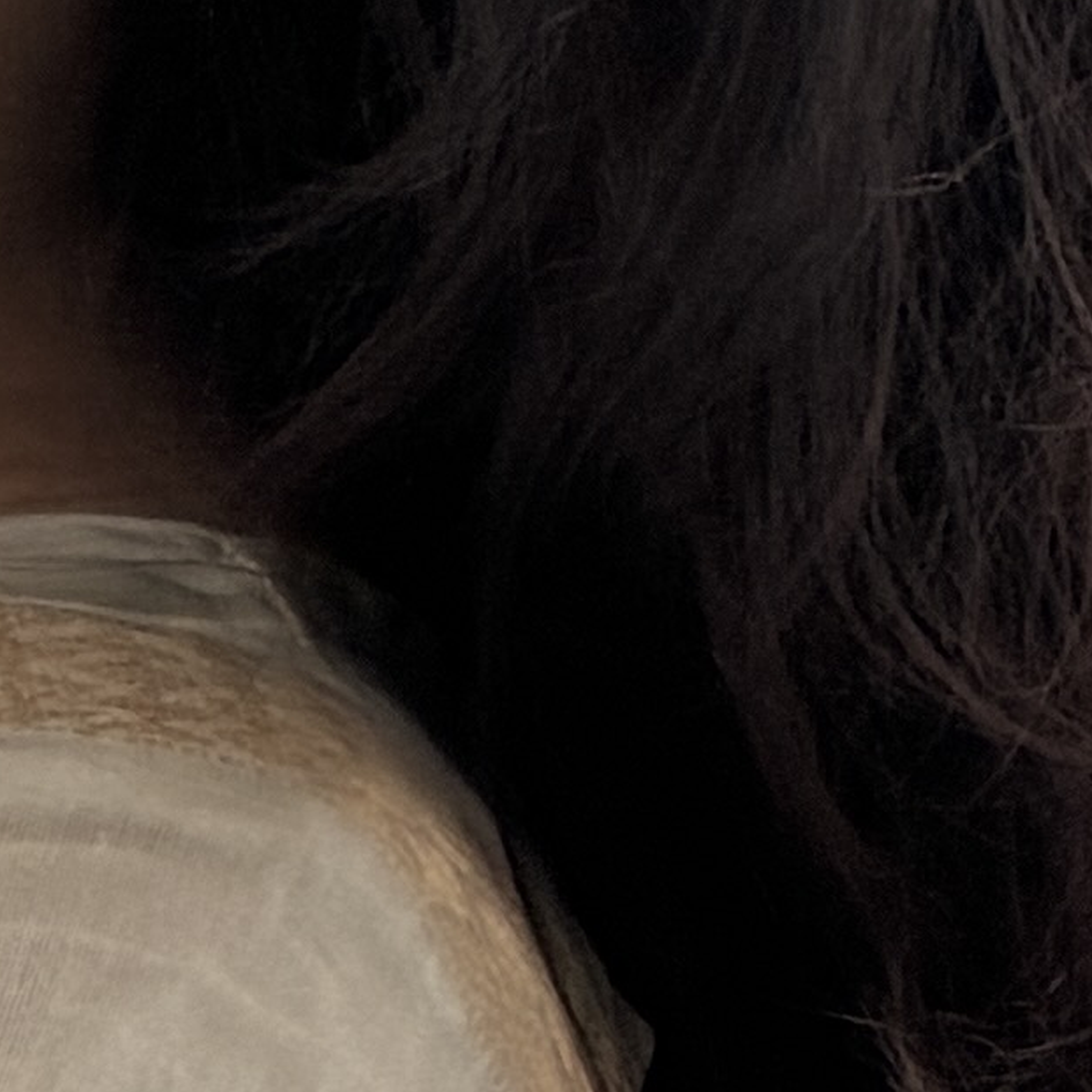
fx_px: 29052
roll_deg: +0.0
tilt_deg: -2.0
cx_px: -446
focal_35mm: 814
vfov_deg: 2.2
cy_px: 1615
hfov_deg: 2.2
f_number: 2.8
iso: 64
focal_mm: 16.89
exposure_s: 1/121
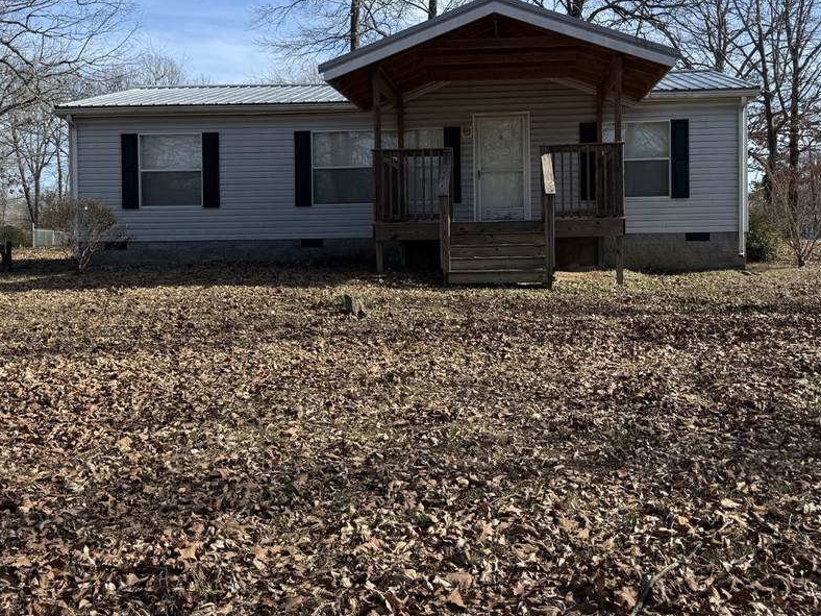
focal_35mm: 39
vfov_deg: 36.7
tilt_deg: -0.6
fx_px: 925
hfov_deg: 47.9
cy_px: 247
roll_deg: +0.3
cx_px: 426
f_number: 1.78
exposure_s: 1/2370
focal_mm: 6.76
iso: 80
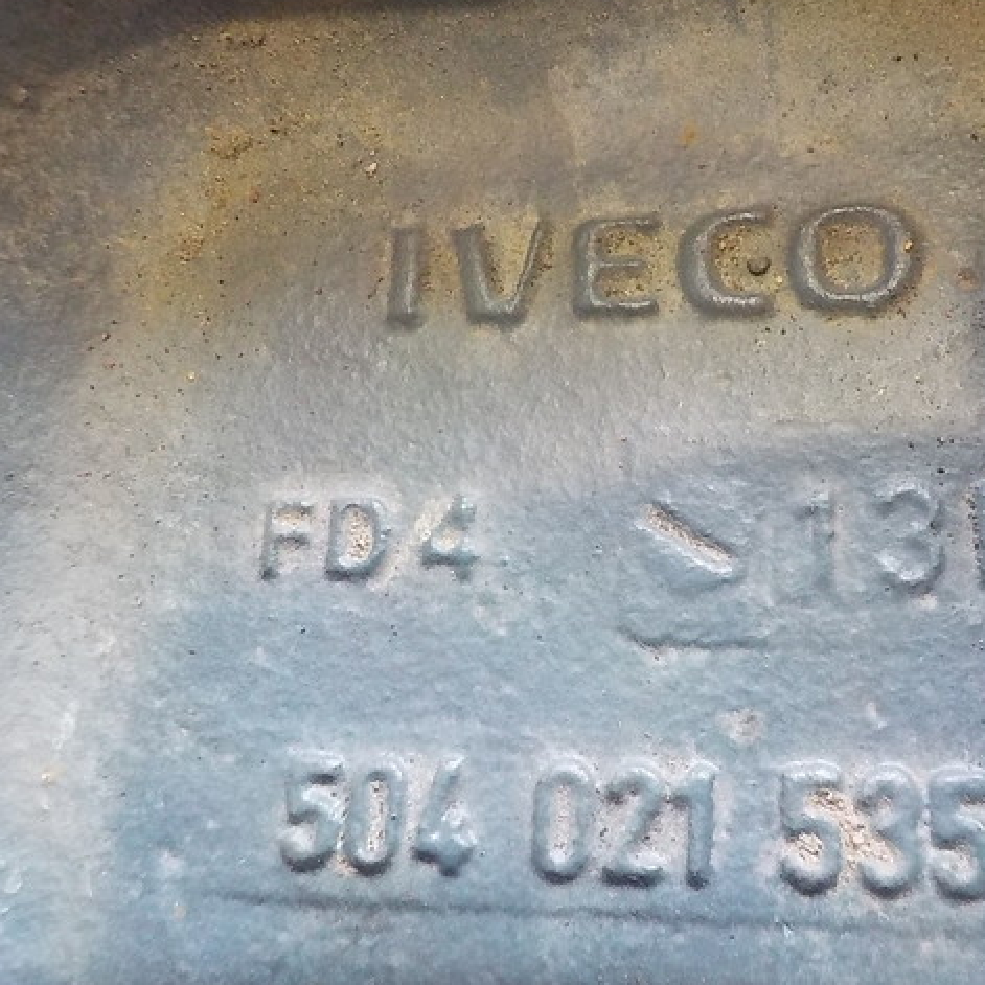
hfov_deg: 45.5
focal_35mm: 36
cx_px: 636
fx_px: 1159
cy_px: 487
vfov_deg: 46.0
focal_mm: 4.1
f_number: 3.3
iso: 800
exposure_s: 1/40
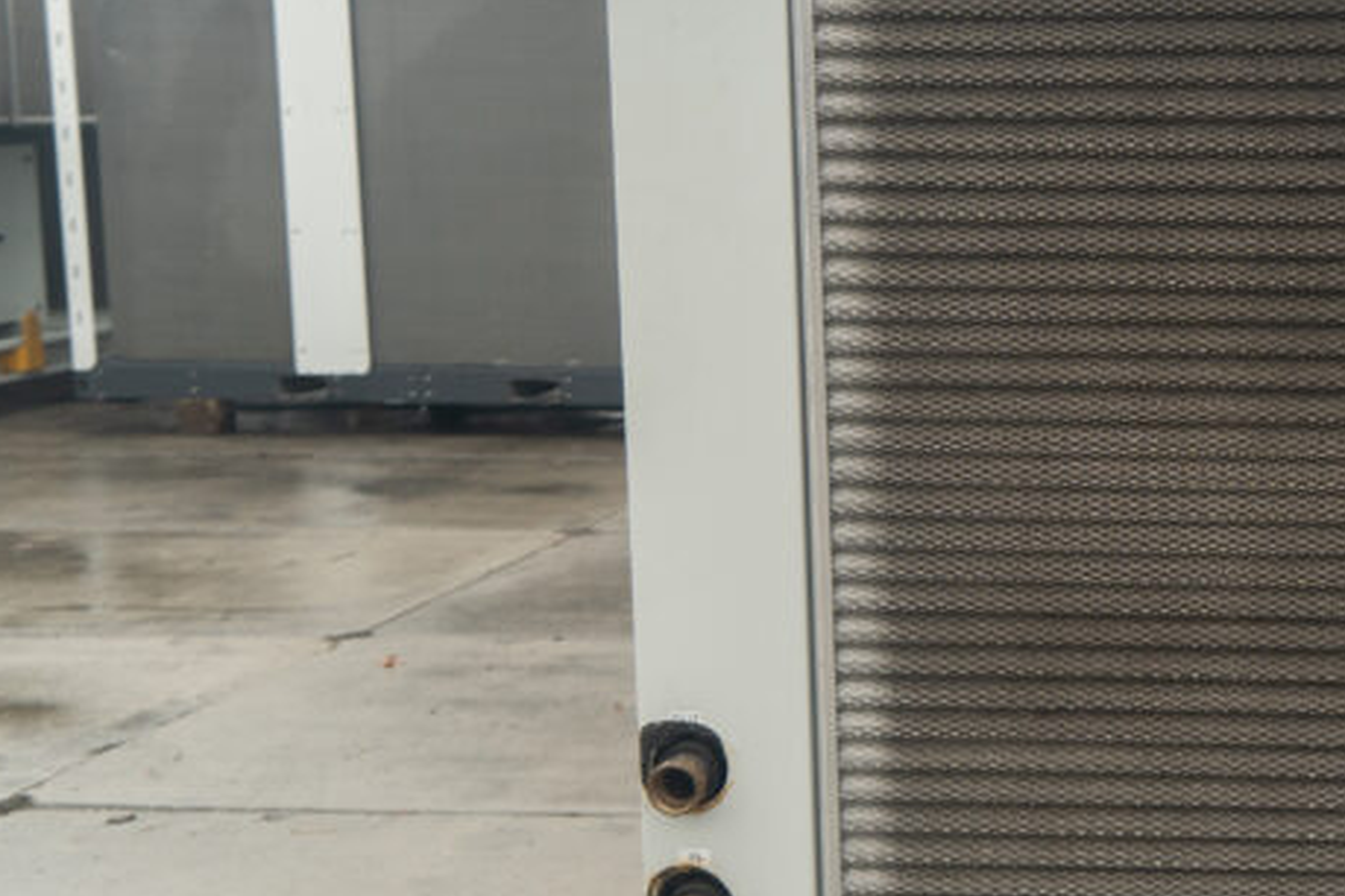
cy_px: 496
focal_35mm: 67
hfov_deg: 27.5
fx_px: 2503
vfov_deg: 20.3
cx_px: 1486
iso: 100
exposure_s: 1/160
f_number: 4
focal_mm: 30
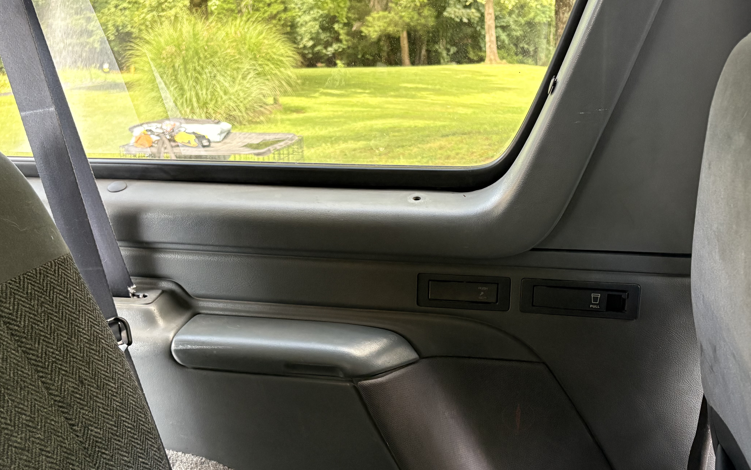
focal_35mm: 38
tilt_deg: -17.3
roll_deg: +5.6
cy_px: 285
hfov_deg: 51.5
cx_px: 392
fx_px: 778
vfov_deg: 33.5
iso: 400
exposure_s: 1/60
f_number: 1.6
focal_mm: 5.96
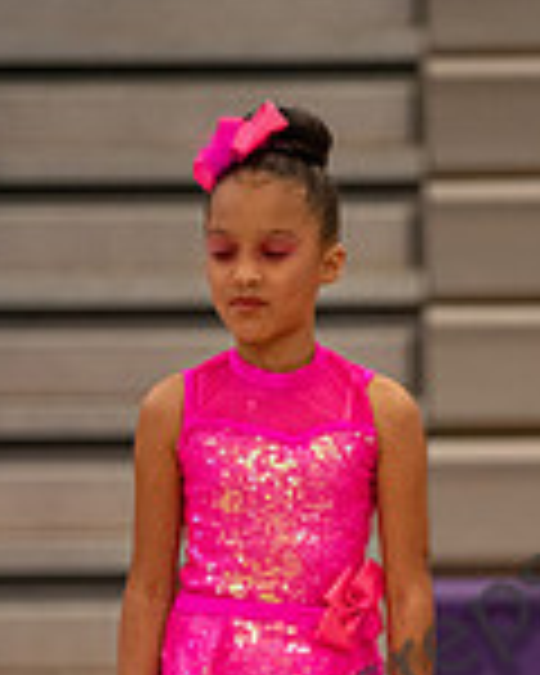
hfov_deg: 2.8
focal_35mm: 563
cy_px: 738
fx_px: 11247
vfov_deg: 3.4
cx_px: 360
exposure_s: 1/640
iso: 3200
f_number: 2.8
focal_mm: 200
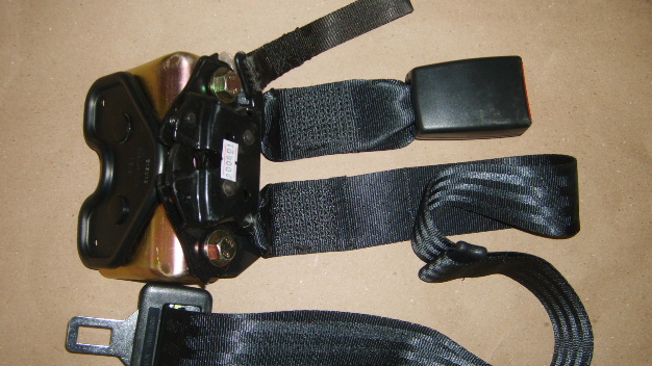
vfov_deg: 30.4
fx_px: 674
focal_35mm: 39
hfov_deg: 51.6
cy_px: 215
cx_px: 326
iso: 100
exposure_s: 1/30
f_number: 2.8
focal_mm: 5.8
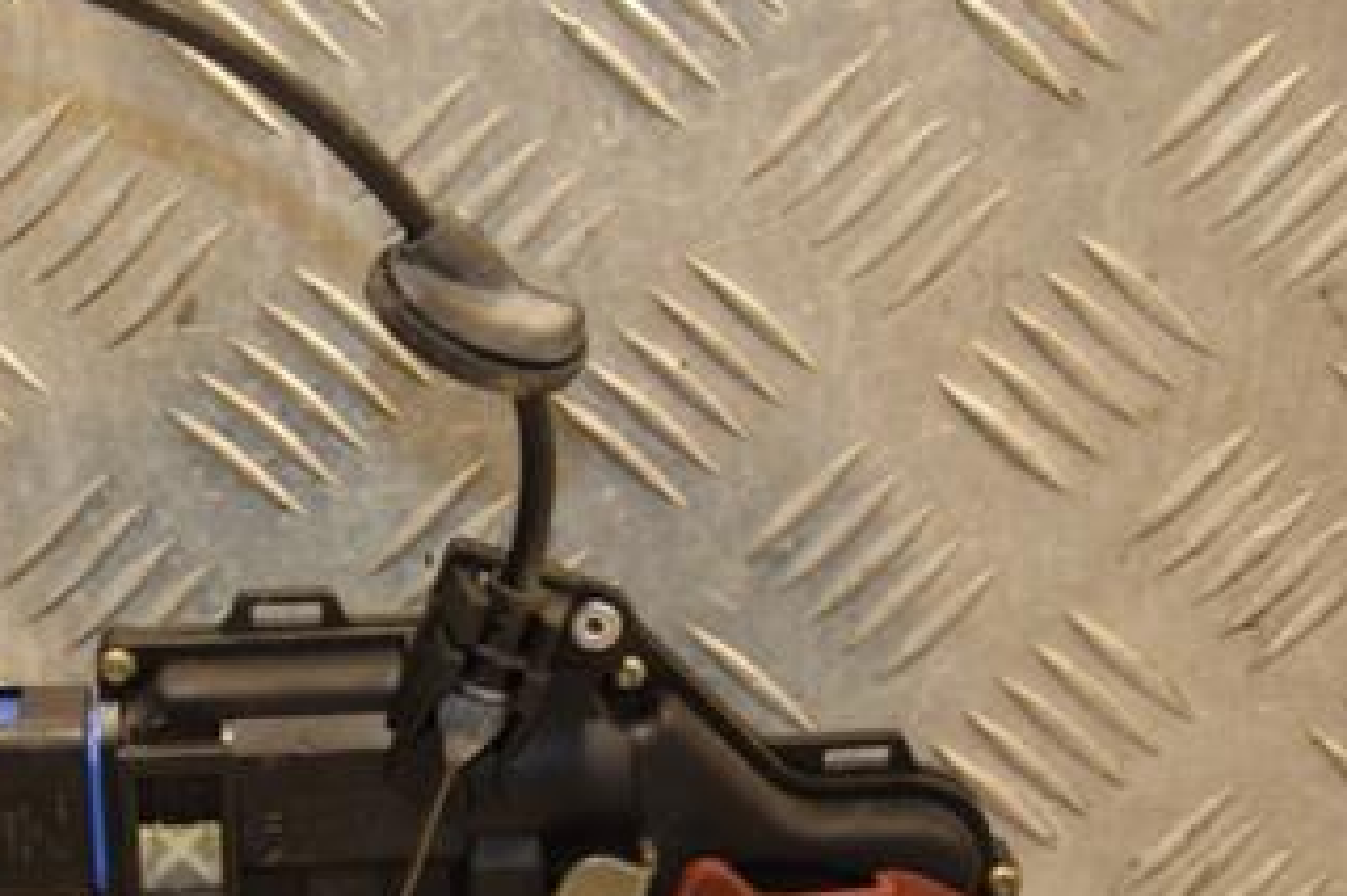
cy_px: 677
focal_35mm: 107
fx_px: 4001
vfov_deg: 12.7
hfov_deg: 19.0
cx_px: 333
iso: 800
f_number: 5
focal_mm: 38
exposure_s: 1/160
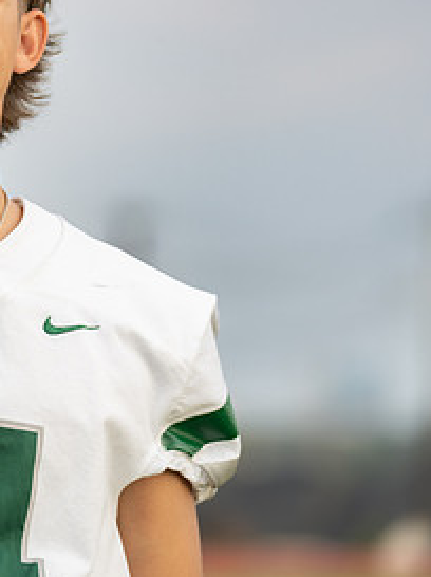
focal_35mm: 301
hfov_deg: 4.9
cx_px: -30
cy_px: 220
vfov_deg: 6.6
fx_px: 5009
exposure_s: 1/320
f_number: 2.8
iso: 100
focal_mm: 136
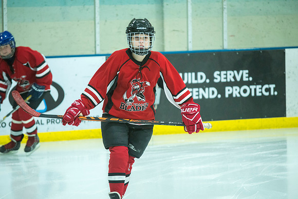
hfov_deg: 9.4
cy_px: 100
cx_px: 149
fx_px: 1821
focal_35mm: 220
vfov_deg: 6.2
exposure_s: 1/320
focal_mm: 220
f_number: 5.6
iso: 6400
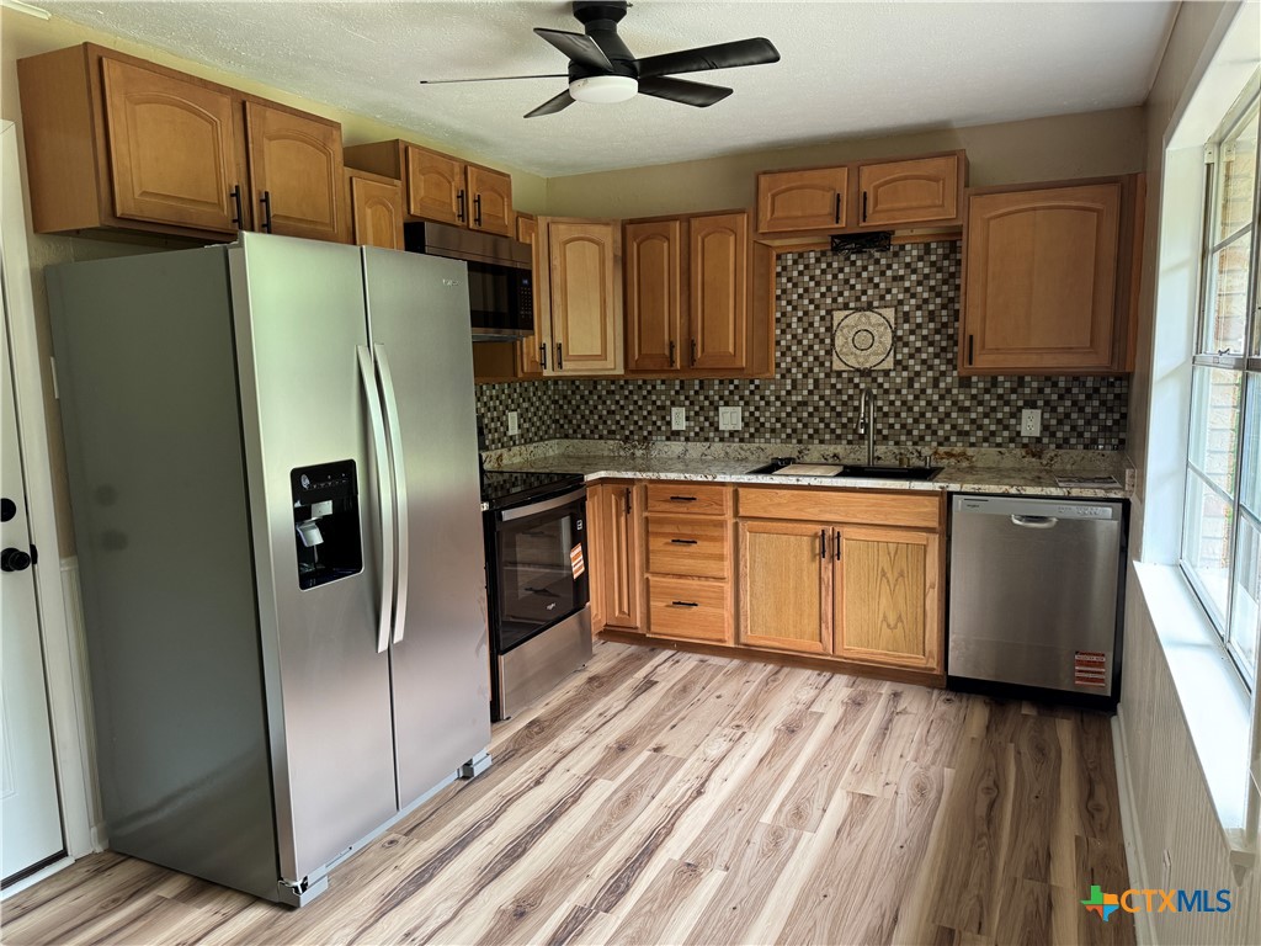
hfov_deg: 71.6
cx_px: 630
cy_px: 473
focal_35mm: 24
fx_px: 874
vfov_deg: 56.8
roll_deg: +1.4
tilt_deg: -8.8
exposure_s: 1/60
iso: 250
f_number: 1.78
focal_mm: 6.76
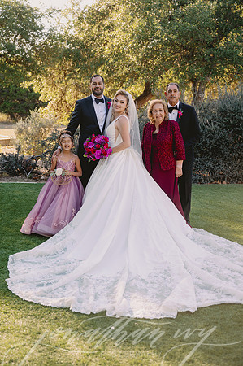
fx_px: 518
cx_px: 122
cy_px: 183
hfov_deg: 26.4
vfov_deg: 38.9
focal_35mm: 51
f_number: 3.5
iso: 100
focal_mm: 51
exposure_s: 1/250
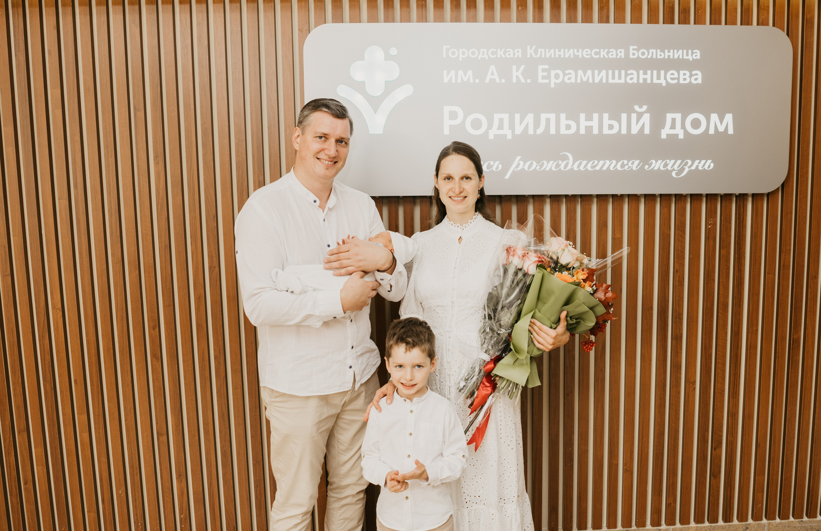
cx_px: 464
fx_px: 678
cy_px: 269
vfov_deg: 42.7
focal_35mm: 30
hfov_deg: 62.2
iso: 250
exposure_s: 1/160
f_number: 4
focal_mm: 26
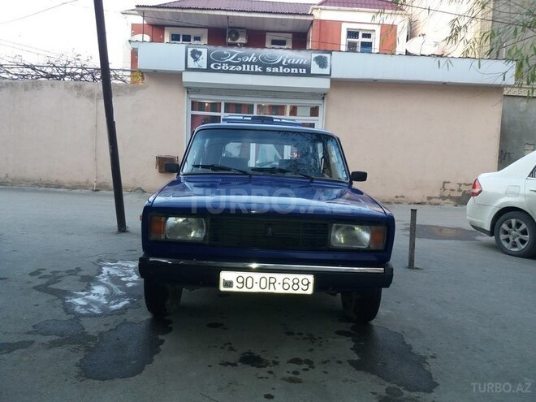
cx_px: 268
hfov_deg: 63.4
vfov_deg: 49.7
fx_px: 434
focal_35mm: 28
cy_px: 201
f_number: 1.9
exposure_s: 1/30
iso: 80
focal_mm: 3.7
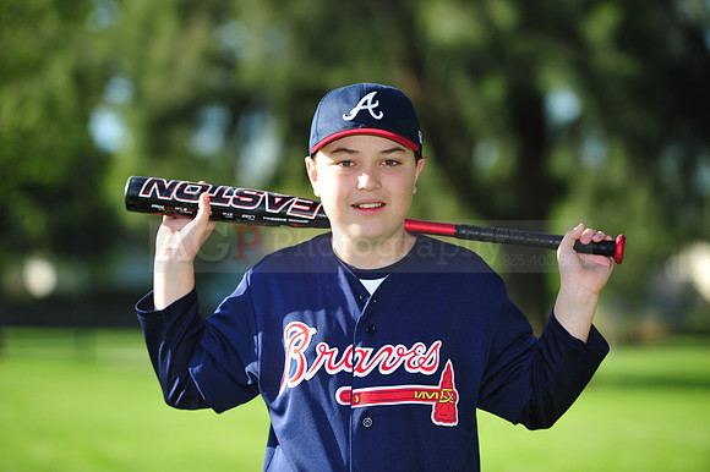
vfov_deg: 8.3
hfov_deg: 12.5
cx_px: 355
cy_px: 236
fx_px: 3252
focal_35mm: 165
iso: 200
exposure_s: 1/640
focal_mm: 165
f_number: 4.5
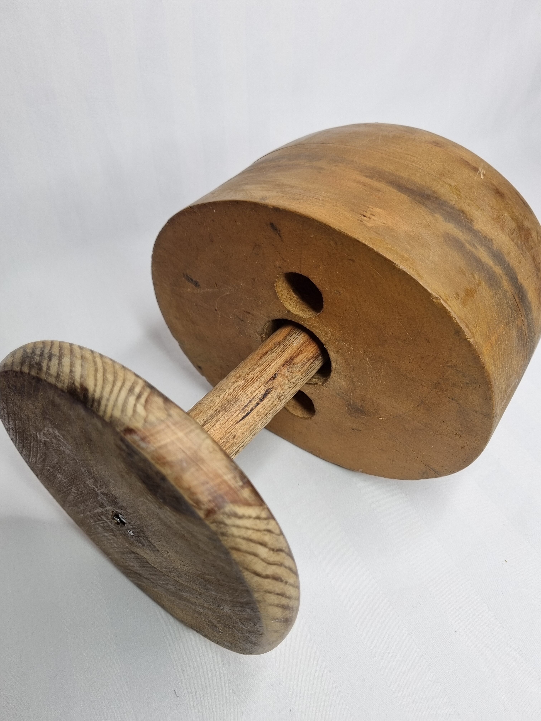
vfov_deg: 67.3
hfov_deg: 53.1
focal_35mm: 26
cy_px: 360
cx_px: 270
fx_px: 542
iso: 50
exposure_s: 1/150
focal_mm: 5.4
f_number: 1.8
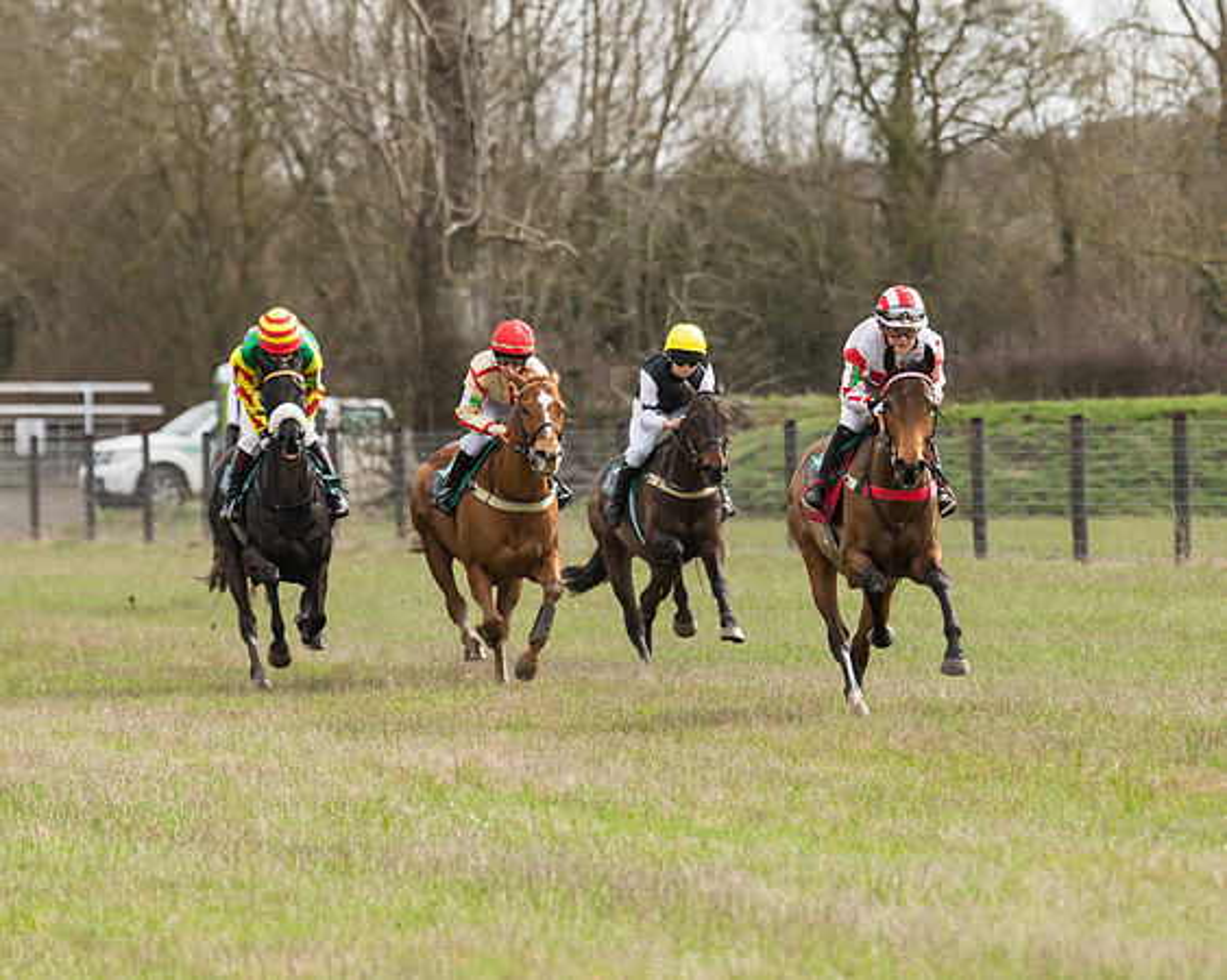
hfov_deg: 4.7
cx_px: 929
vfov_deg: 3.7
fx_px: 15059
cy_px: 608
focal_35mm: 415
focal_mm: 175
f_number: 4
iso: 250
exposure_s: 1/800
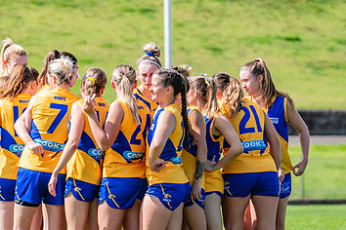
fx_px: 6295
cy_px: 136
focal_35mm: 655
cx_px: 151
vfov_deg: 2.1
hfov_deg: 3.1
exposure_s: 1/1600
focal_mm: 290
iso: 800
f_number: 7.1
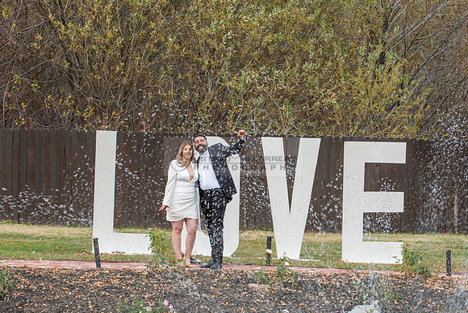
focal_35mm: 185
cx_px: 285
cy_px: 227
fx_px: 2403
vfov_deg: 7.4
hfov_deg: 11.1
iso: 250
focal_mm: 105
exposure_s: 1/200
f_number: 3.5
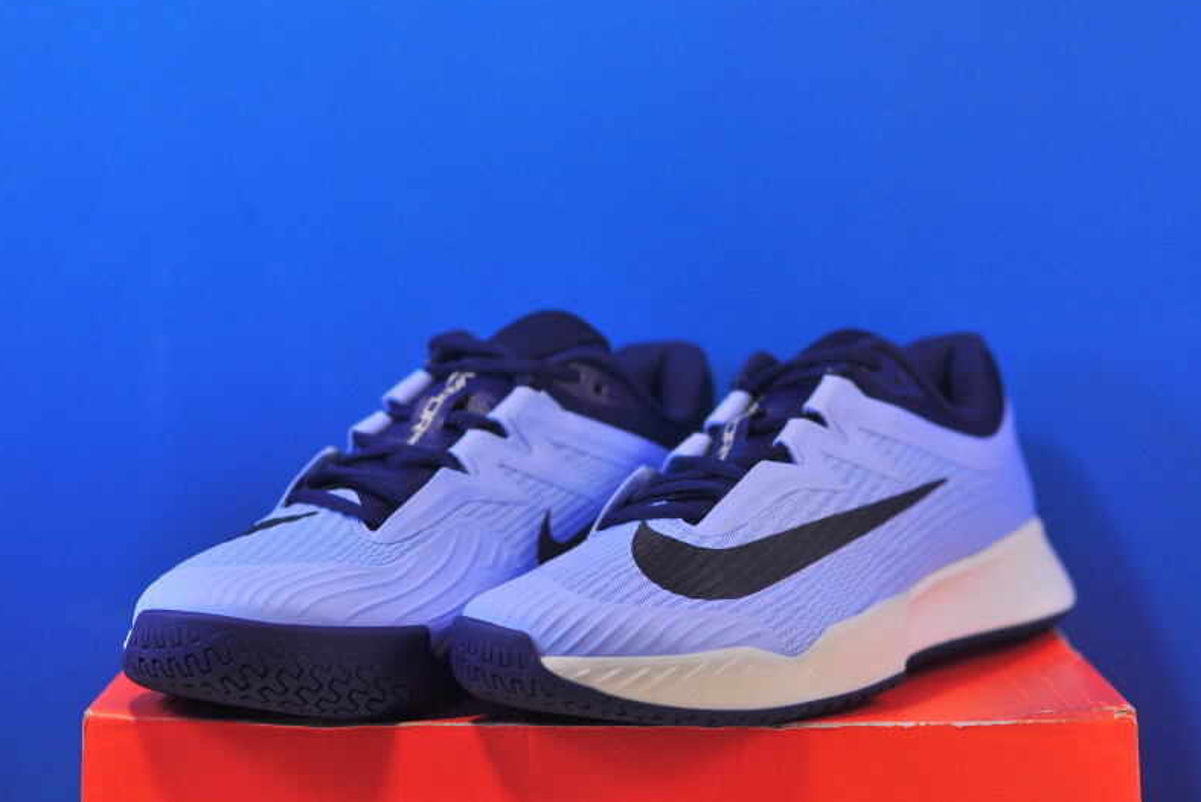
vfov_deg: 18.0
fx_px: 2536
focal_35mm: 76
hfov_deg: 26.6
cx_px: 602
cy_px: 399
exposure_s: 1/320
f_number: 2.8
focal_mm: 50
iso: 250
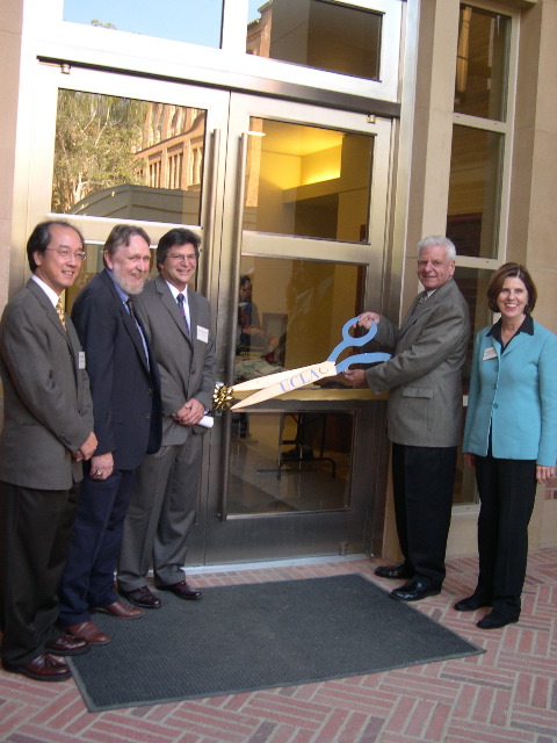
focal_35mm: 38
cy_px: 372
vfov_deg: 49.0
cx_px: 278
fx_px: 815
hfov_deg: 37.7
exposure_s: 1/43.3
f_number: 2.8
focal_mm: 8
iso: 100
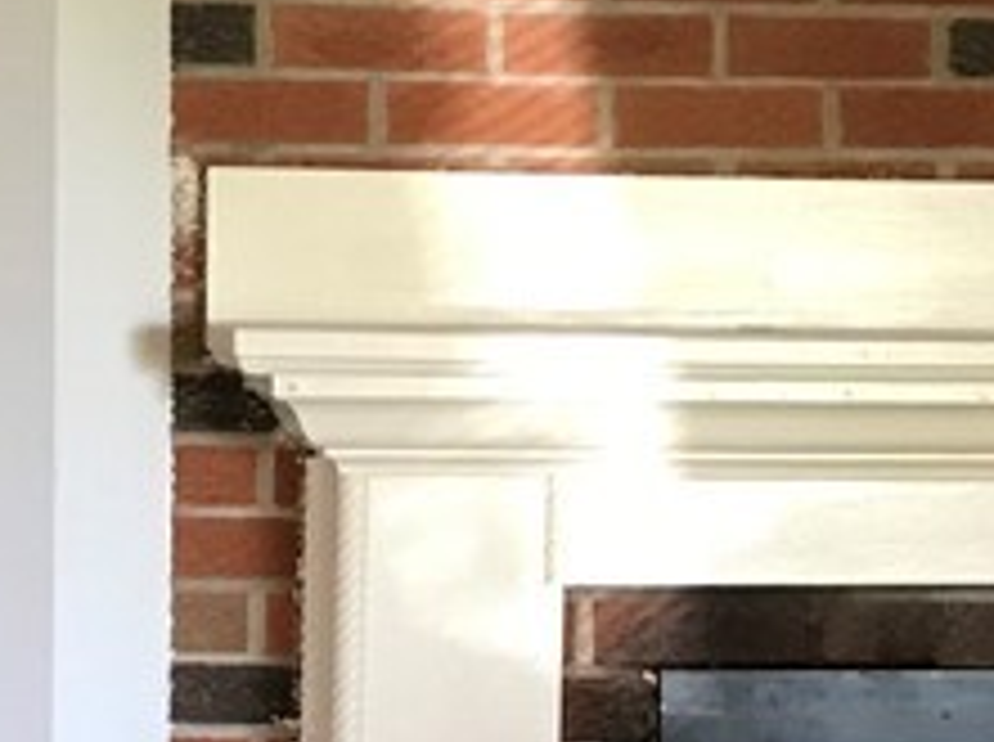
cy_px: 504
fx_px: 3727
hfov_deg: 15.2
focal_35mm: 130
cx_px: 571
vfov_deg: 11.4
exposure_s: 1/15
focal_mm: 3.99
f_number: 1.8
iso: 64
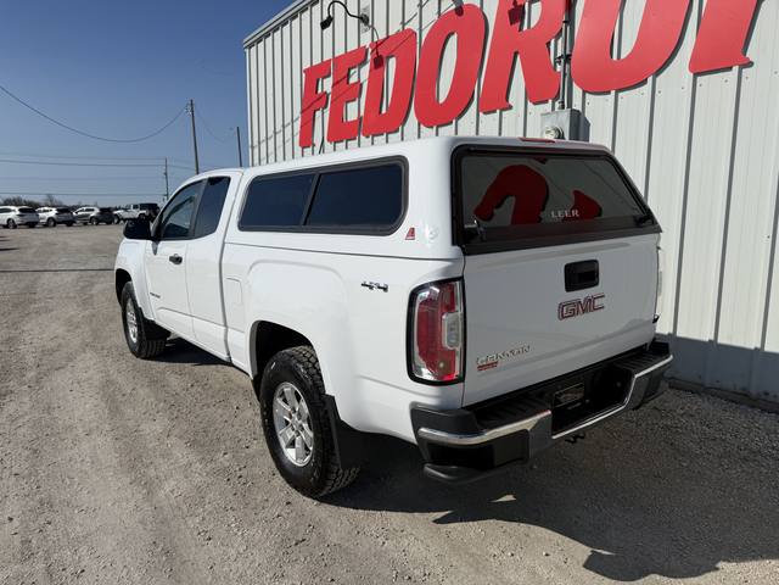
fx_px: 540
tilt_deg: -9.0
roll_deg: +0.2
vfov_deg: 56.8
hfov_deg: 71.6
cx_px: 390
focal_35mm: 24
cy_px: 292
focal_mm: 6.76
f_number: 1.78
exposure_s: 1/14286
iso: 80
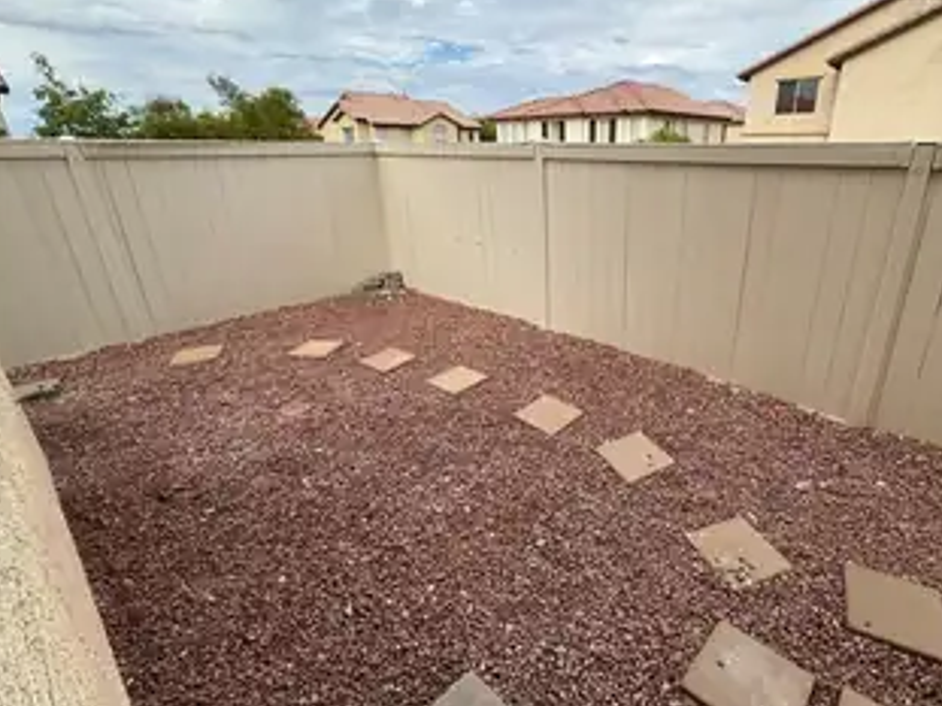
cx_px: 569
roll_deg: +0.1
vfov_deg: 71.5
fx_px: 490
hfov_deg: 86.6
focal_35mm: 18
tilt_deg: -23.2
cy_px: 336
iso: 50
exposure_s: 1/932
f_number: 2.2
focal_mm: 2.22
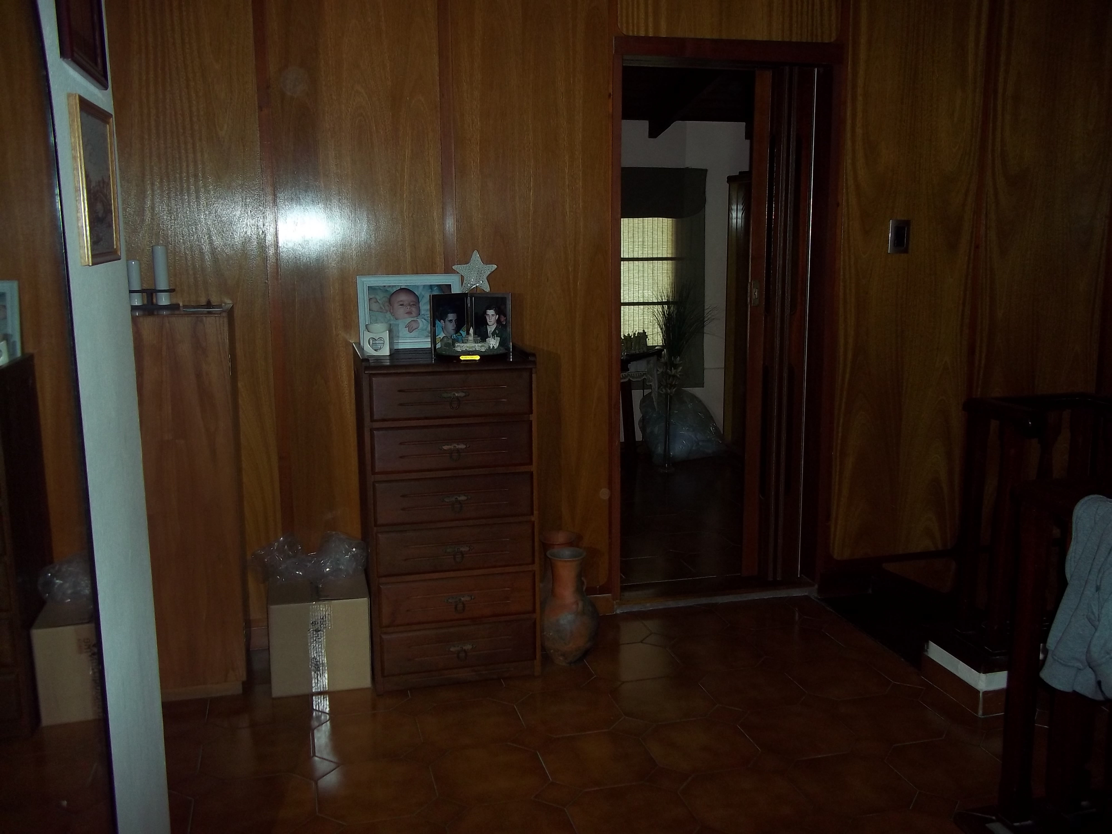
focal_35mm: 32
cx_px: 556
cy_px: 417
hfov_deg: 56.8
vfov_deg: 44.2
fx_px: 1028
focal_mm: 5.7
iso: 80
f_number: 2.9
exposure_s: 1/30
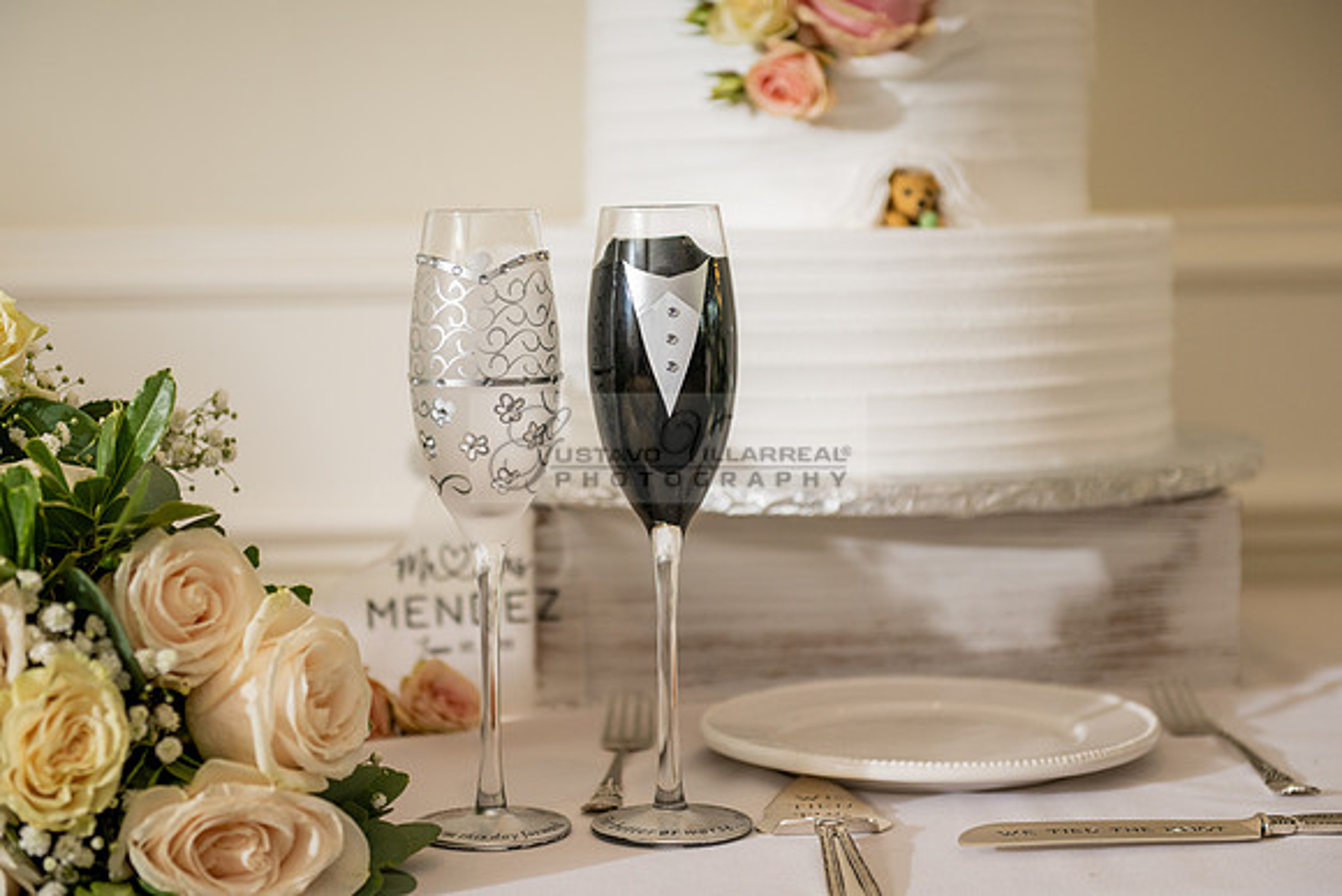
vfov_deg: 17.7
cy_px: 431
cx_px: 658
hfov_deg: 26.3
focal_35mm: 77
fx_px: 2877
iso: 400
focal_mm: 70
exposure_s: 1/200
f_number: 3.5
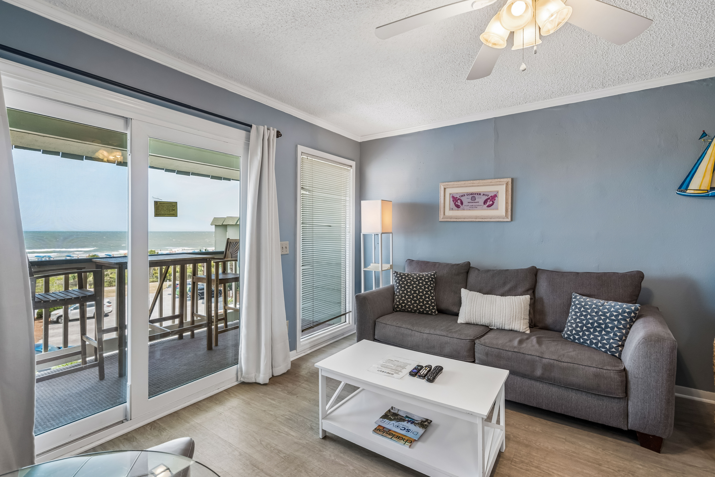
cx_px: 358
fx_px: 318
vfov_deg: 73.7
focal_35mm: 16
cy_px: 238
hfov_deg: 96.7
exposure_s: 1/40
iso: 500
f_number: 8
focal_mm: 16
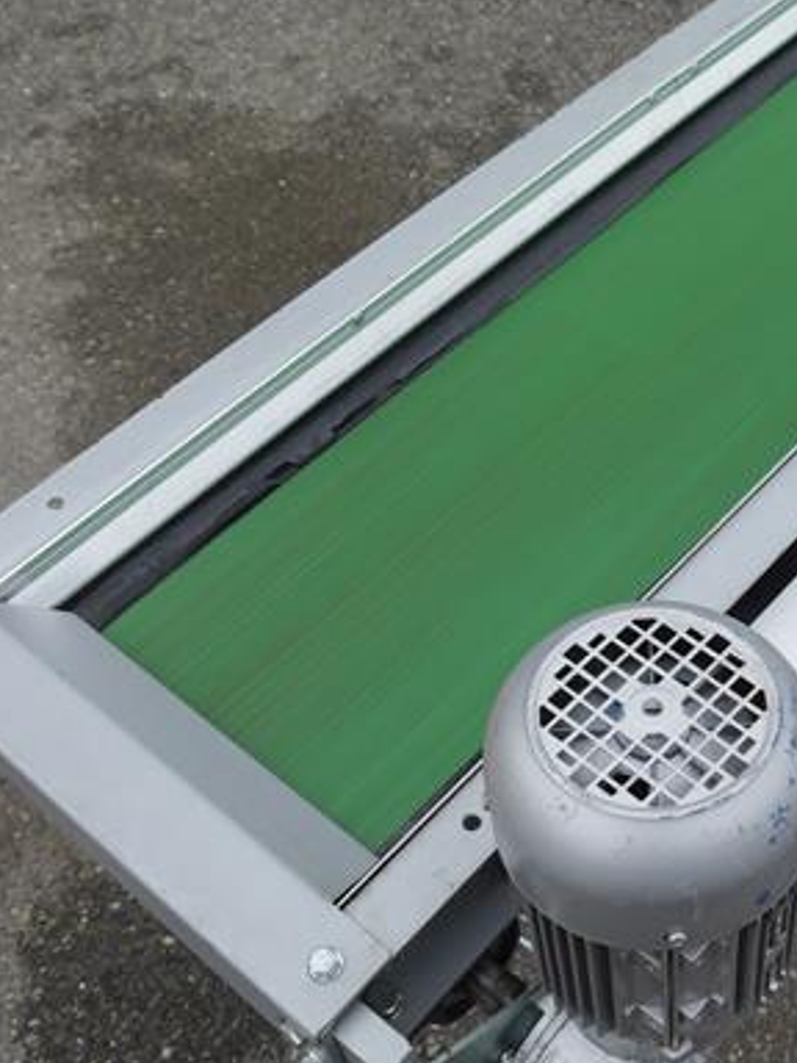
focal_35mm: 50
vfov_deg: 38.2
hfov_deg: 28.6
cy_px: 554
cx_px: 607
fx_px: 1535
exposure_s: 1/200
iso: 160
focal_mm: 15
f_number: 5.6
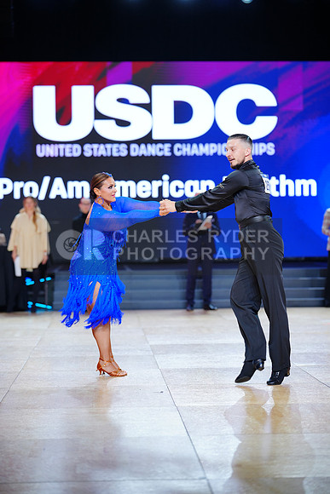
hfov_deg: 16.3
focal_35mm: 84
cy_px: 247
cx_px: 165
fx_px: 1154
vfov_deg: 24.2
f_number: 2
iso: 320
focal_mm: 84
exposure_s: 1/400
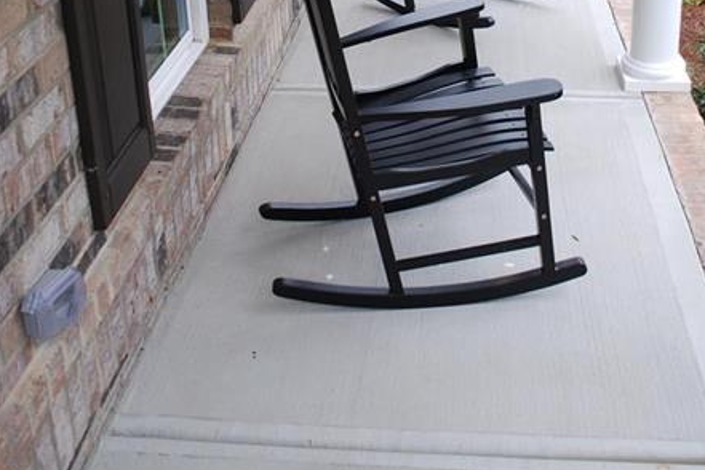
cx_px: 402
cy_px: -46
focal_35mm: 47
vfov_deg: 26.4
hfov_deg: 41.8
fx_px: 920
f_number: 4
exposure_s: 1/60
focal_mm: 18
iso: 200
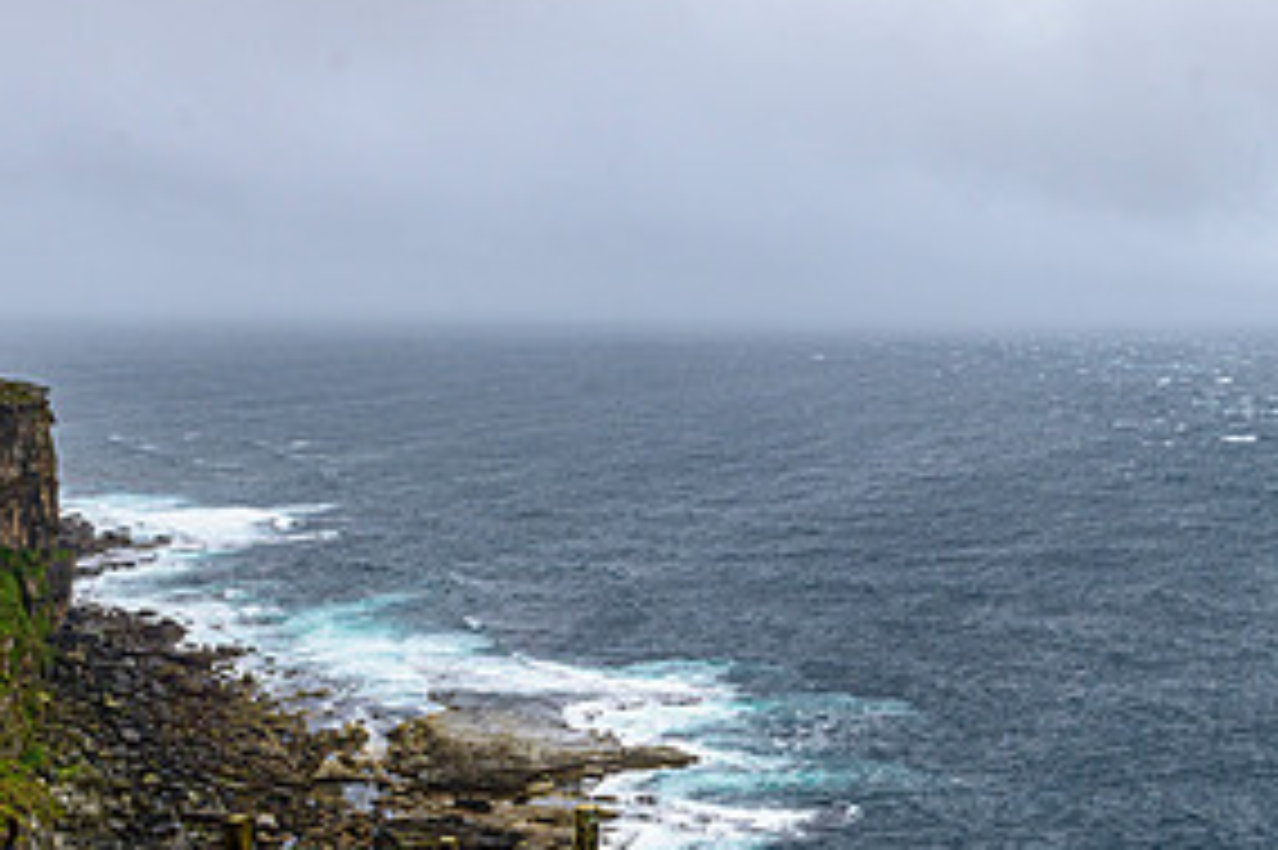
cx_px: 976
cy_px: 551
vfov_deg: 27.4
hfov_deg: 39.2
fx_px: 1738
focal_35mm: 49
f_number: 8
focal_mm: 24
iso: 250
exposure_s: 1/250
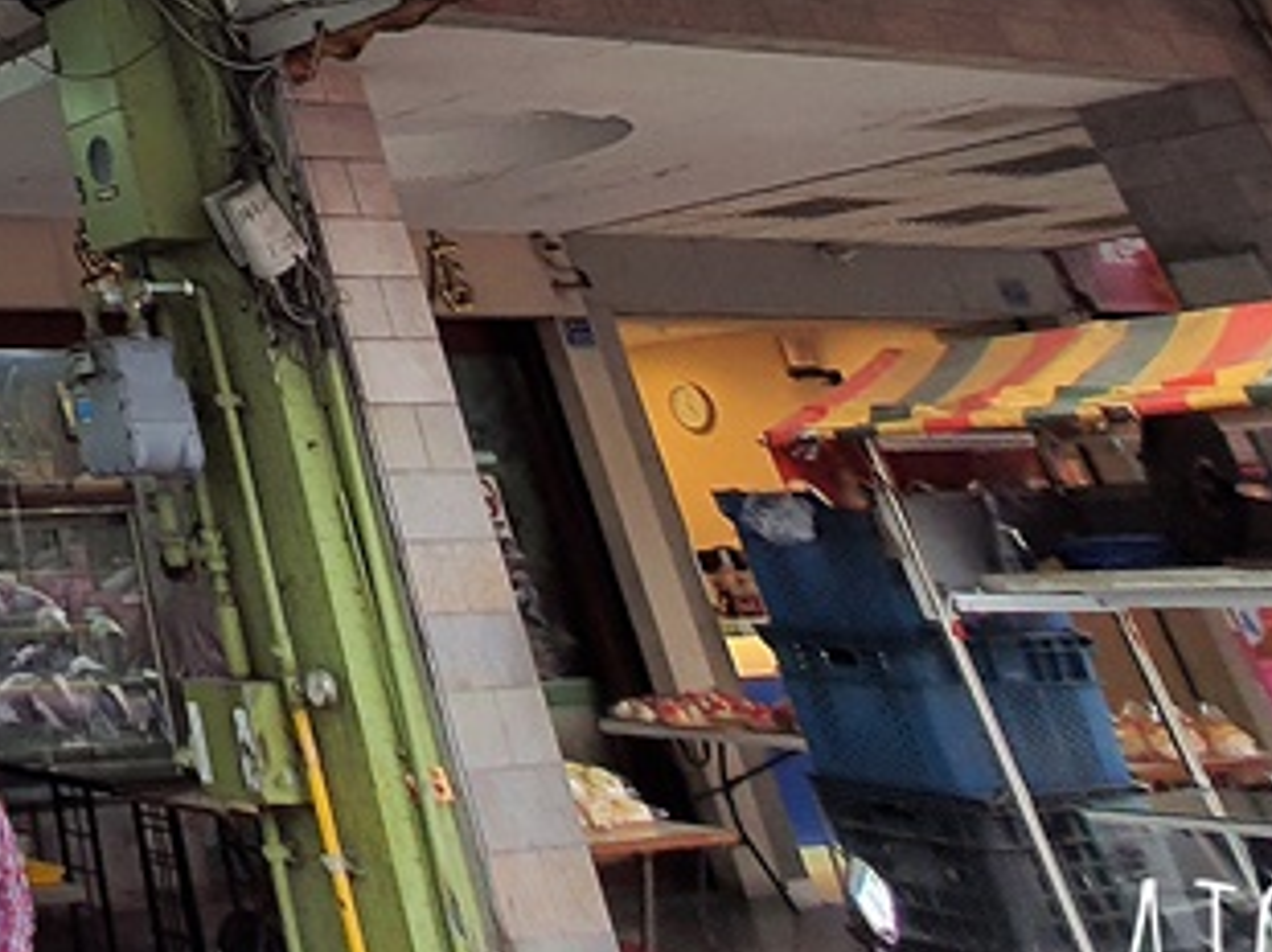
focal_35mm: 42
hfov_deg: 31.6
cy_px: -439
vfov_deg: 26.2
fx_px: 1542
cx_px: -468
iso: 50
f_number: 2.2
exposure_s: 1/141
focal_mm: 1.74
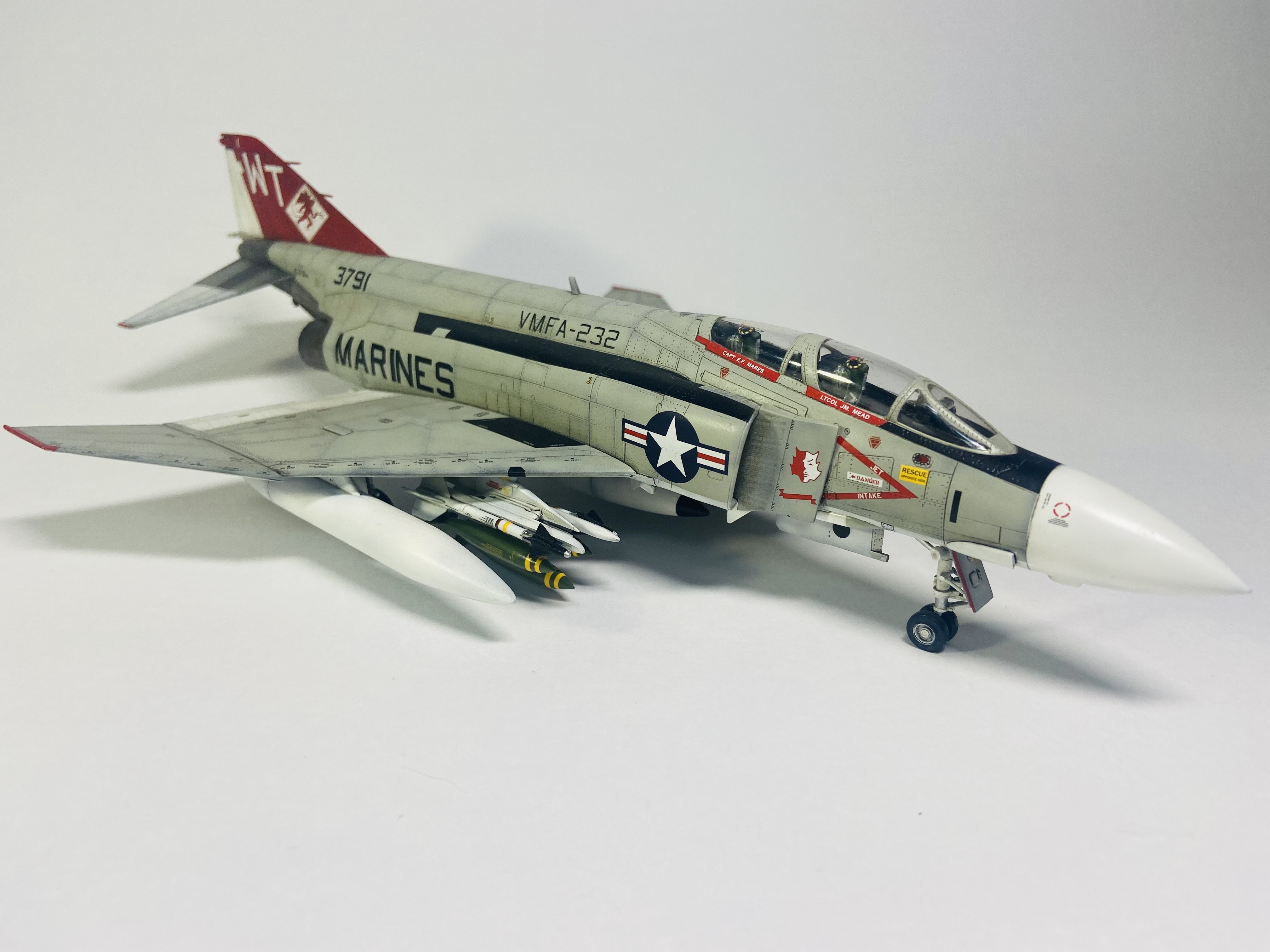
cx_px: 635
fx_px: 954
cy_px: 476
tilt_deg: -21.4
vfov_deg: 53.1
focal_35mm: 26
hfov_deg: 67.3
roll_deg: -0.3
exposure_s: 1/182
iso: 32
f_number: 1.8
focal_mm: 4.25
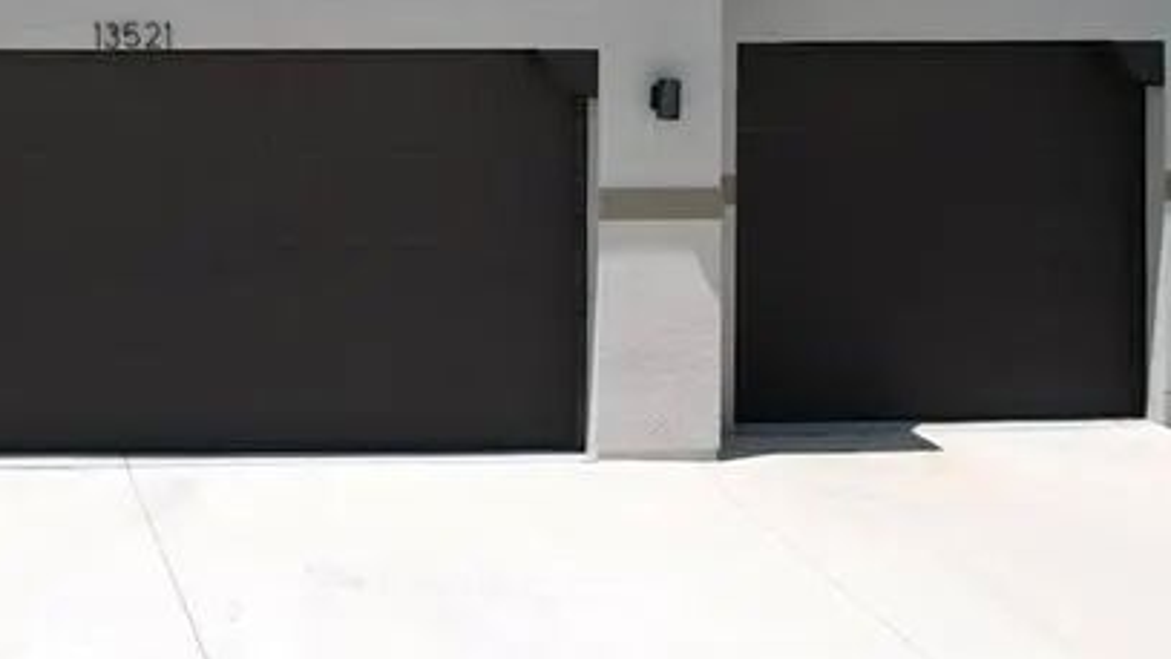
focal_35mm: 58
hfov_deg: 32.8
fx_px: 1801
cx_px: -23
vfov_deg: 19.7
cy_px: -104
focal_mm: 8.38
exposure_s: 1/5000
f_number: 2.8
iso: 140
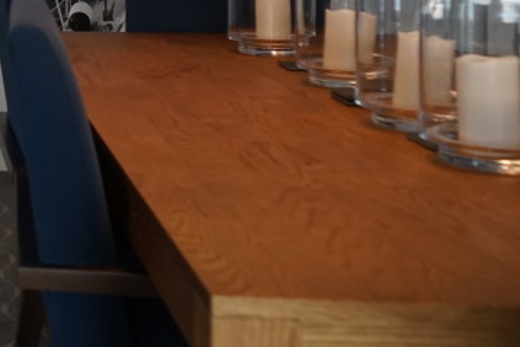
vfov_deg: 16.3
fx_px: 1156
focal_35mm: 80
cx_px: -214
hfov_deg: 21.9
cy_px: -76
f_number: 4
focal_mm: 28
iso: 800
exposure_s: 1/160
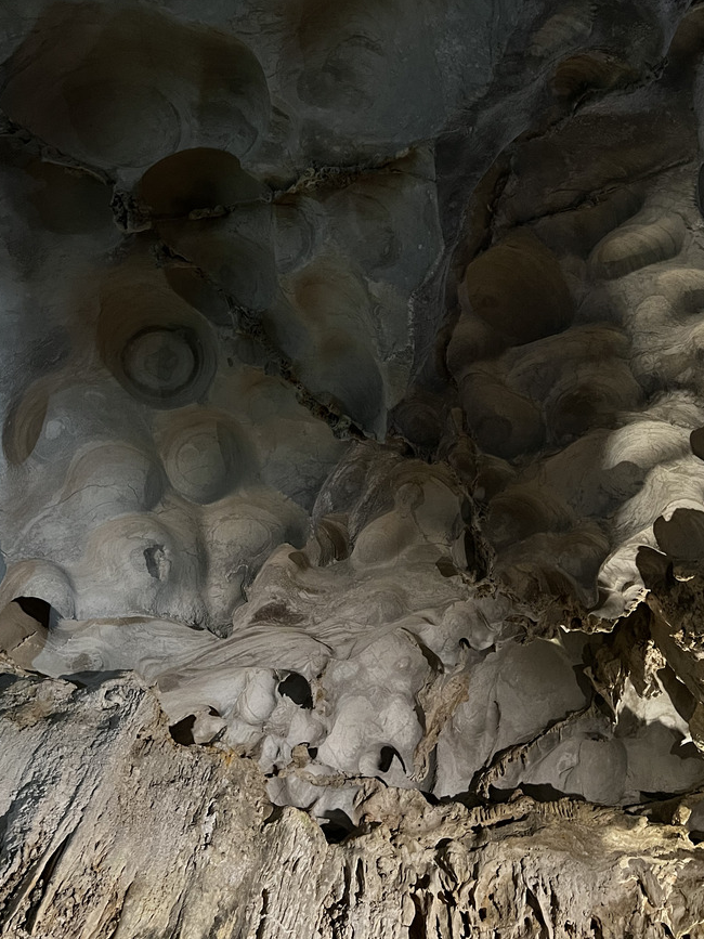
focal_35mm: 36
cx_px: 384
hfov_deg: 39.6
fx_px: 976
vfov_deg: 50.5
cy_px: 315
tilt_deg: +78.7
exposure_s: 1/30
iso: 640
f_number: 1.5
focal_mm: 5.7
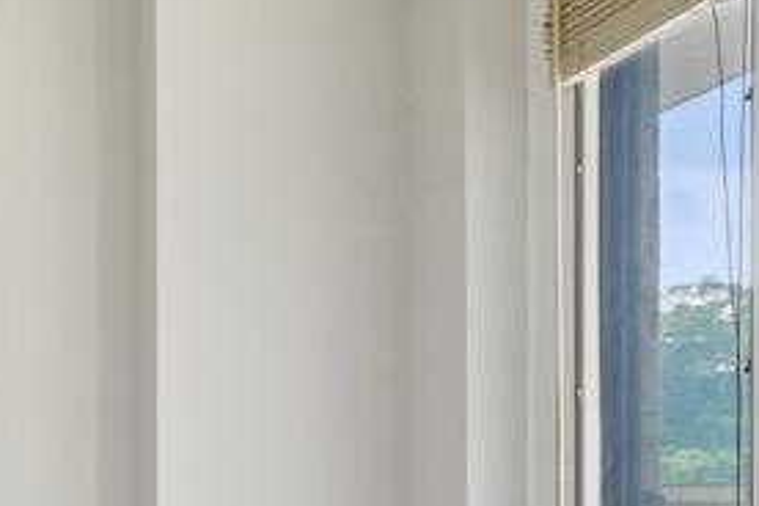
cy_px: 498
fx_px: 1096
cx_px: -635
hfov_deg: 21.7
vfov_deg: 24.9
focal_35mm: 52
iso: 100
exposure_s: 1/2
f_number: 10
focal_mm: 14
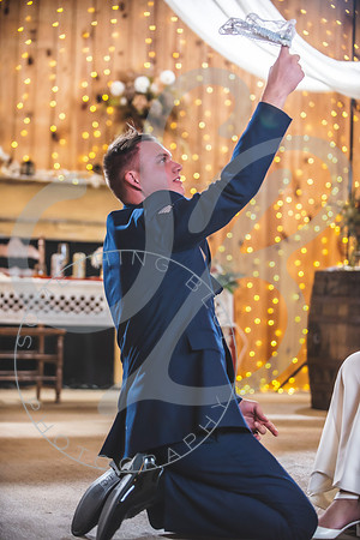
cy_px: 270
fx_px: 1425
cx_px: 180
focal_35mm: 95
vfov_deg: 21.5
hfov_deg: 14.4
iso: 1250
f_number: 2.8
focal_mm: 95
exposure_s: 1/200
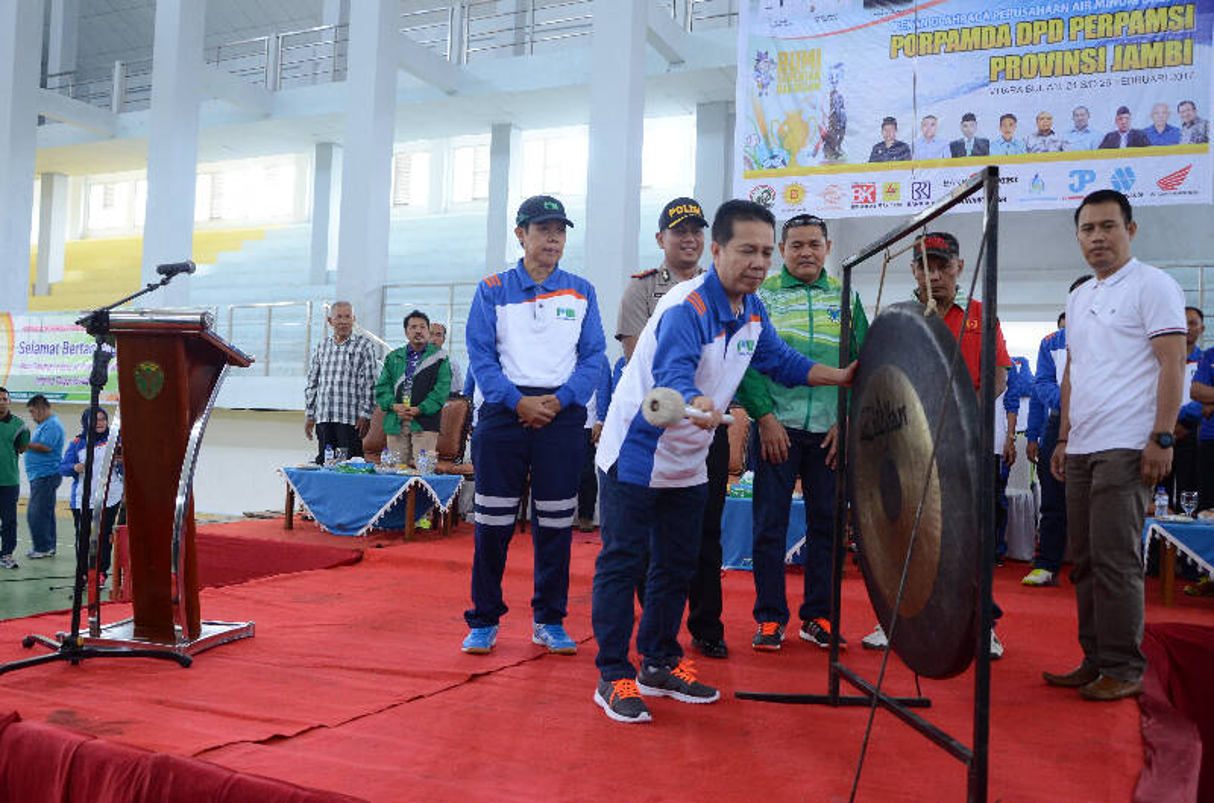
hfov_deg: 59.6
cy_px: 402
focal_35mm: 32
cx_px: 607
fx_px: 1060
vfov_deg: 41.5
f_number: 4.8
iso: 1100
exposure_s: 1/60
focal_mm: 21
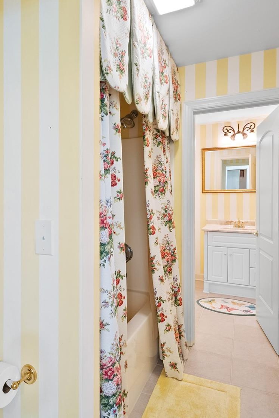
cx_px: 122
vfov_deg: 78.6
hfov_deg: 57.0
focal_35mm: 22
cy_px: 210
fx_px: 256
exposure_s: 1/1.67
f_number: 9
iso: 250
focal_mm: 12
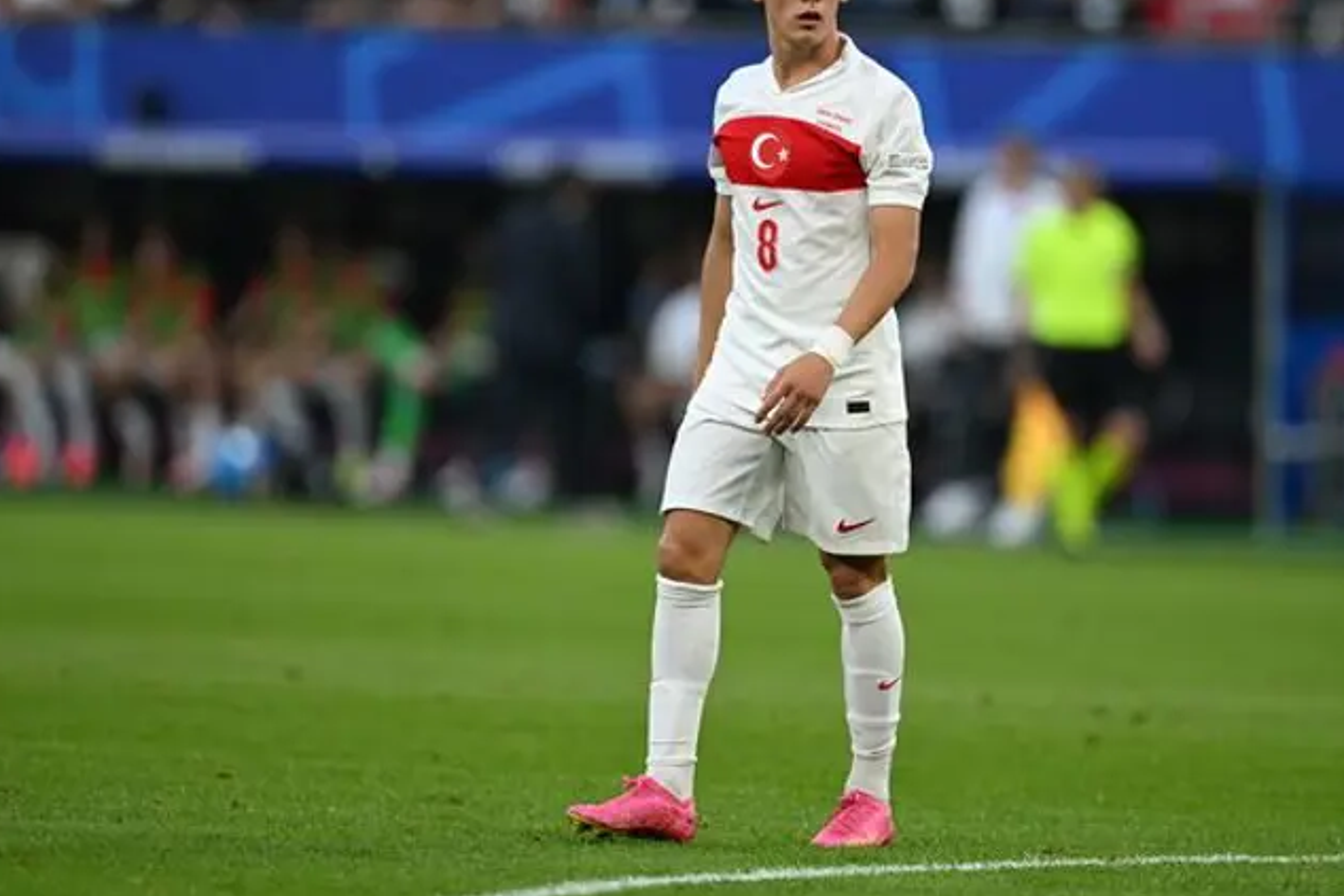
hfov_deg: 3.7
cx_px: 918
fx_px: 20723
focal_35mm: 555
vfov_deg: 2.5
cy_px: 317
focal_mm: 400
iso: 1250
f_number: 2.8
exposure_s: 1/1600
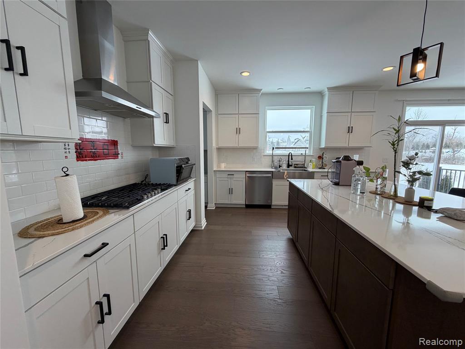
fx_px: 188
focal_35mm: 14
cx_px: 232
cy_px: 174
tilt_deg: -6.7
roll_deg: -1.6
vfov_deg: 85.7
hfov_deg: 102.1
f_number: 2.2
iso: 100
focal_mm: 2.22
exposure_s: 1/120
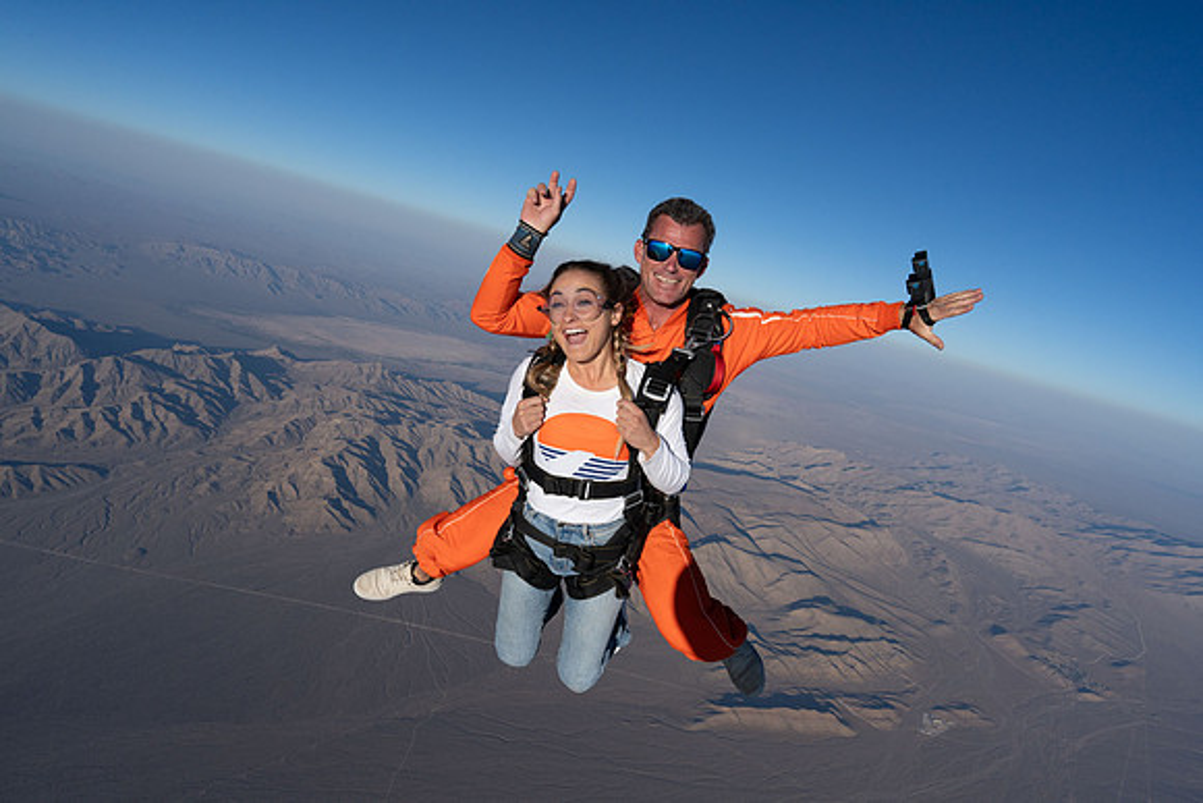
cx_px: 602
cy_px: 402
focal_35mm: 24
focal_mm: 24
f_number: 11
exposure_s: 1/2000
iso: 800
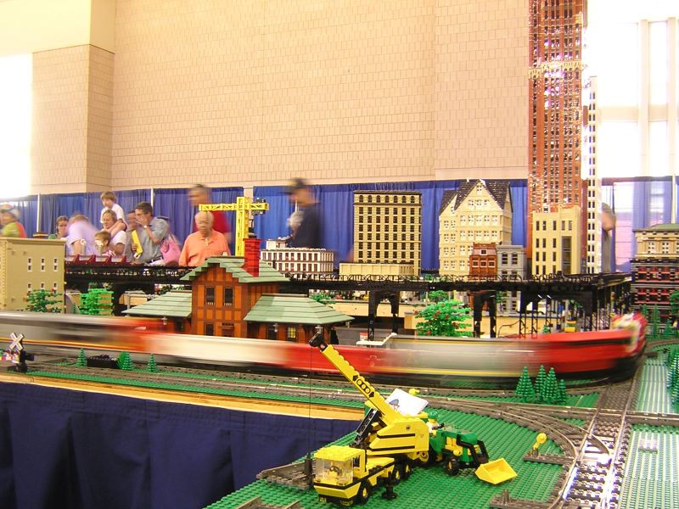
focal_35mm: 36
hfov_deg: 51.4
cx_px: 340
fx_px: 706
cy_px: 254
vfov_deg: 39.7
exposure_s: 1/4.1
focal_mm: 4.7
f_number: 2.6
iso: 100
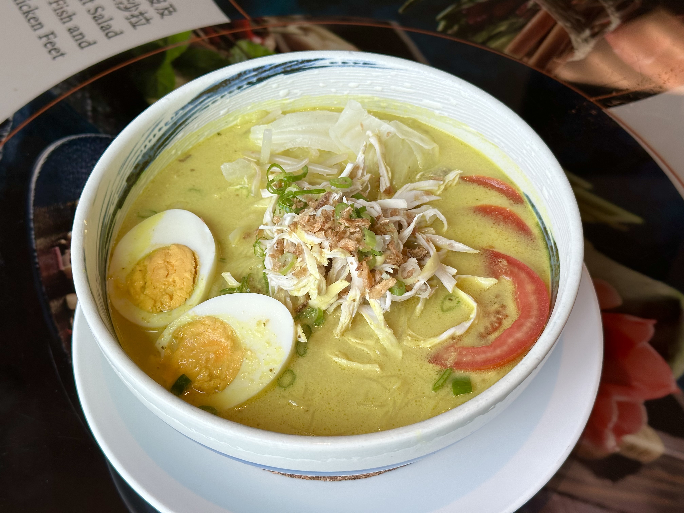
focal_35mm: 48
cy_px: 256
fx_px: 948
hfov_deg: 39.7
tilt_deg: -52.2
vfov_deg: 30.3
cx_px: 342
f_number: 1.78
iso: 50
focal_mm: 6.86
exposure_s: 1/175
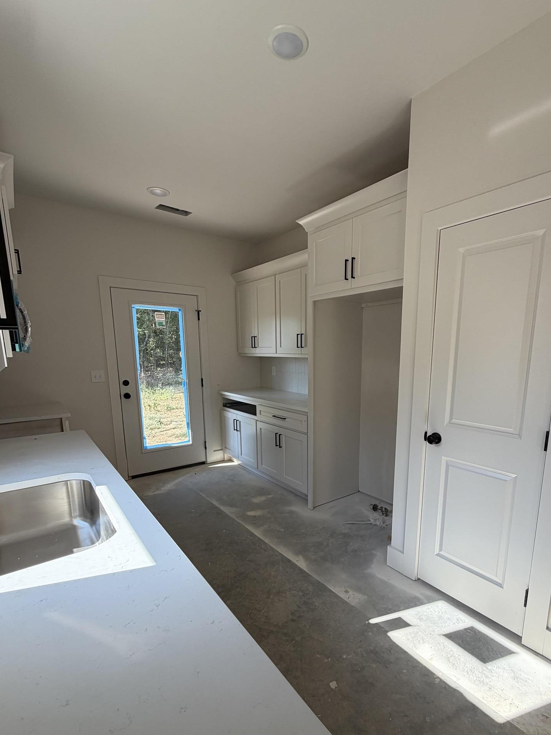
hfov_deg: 74.4
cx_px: 311
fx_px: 361
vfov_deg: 90.5
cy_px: 419
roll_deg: -0.9
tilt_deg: -10.5
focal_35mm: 17
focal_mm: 2.22
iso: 50
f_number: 2.2
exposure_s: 1/221
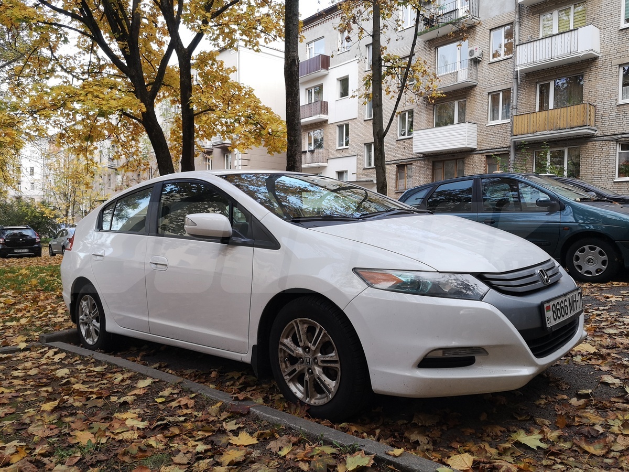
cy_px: 236
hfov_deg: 65.3
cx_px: 314
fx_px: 491
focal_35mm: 27
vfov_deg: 51.4
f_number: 1.8
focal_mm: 3.95
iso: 50
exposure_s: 1/119
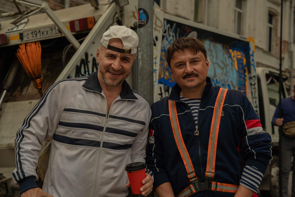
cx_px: 148
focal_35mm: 70
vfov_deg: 19.5
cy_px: 98
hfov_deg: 28.8
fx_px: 574
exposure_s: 1/200
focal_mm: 70
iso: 100
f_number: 5.6
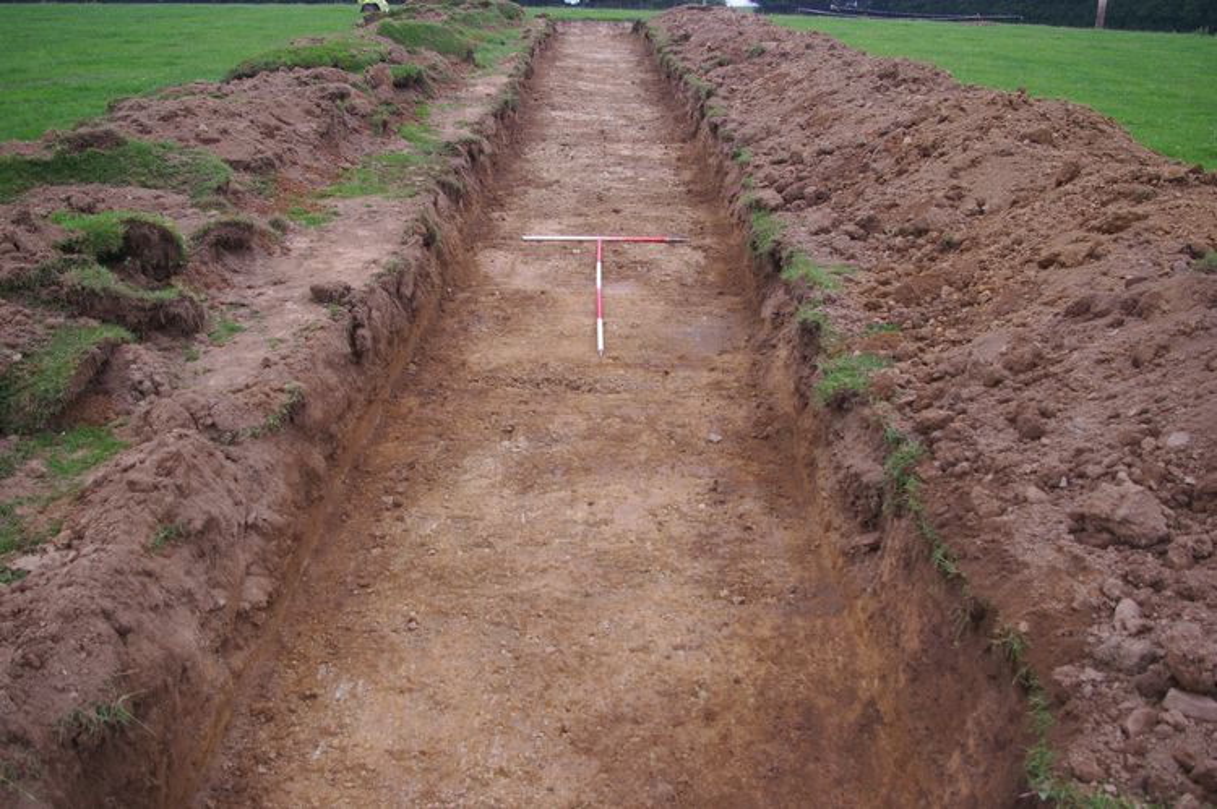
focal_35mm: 32
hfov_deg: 59.5
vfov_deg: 41.7
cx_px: 608
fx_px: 1064
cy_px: 404
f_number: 5.6
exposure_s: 1/45
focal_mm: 21
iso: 200
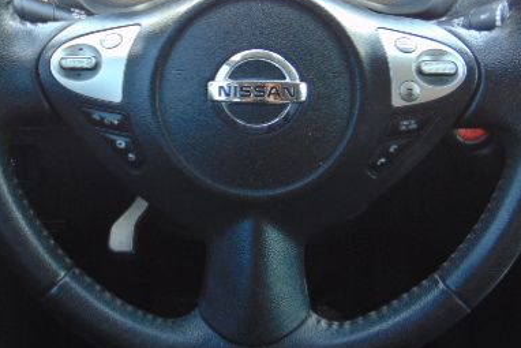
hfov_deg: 29.6
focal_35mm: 68
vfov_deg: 19.8
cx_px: 259
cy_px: 70
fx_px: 984
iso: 100
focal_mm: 6.9
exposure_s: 1/30
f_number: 3.3
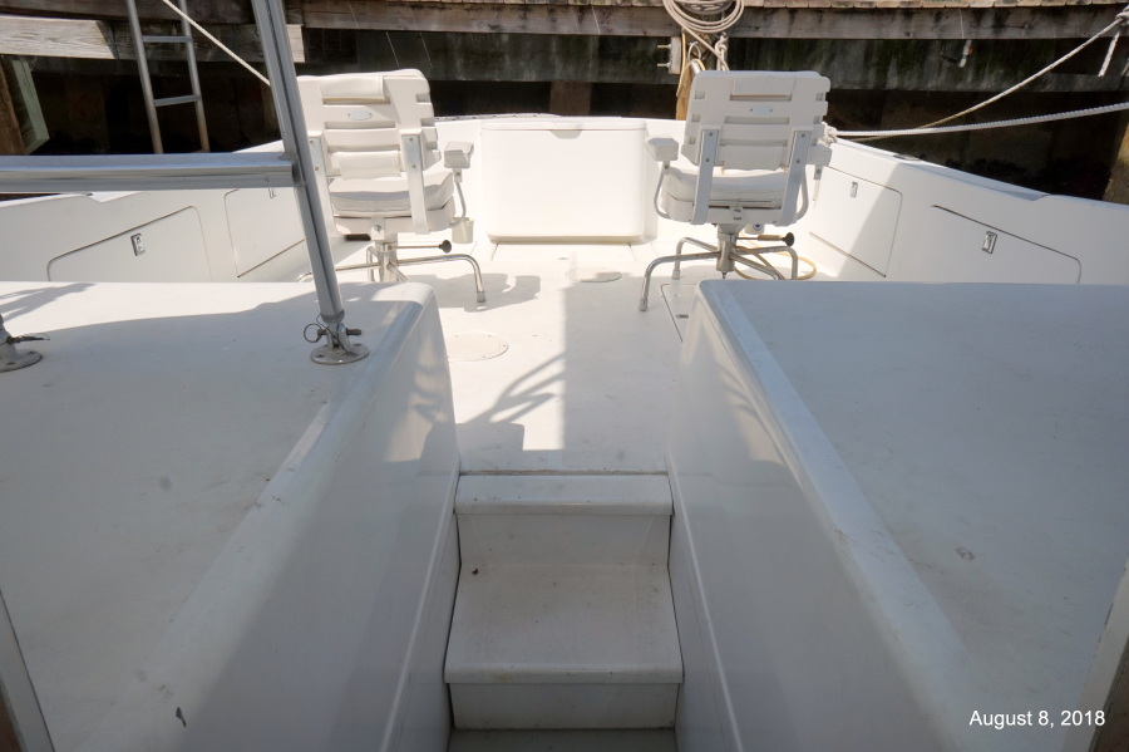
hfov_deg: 73.8
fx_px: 752
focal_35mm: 24
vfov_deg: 53.1
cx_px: 564
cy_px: 376
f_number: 11
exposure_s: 1/160
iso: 100
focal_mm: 16
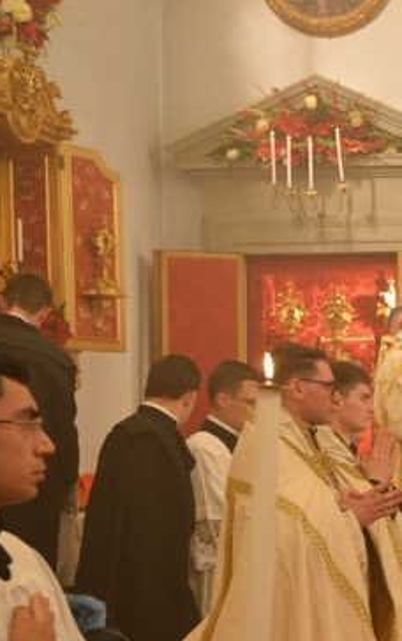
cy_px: 460
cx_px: 804
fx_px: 1715
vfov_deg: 21.1
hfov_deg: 11.9
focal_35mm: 98
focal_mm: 35
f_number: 5
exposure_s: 1/100
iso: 1600
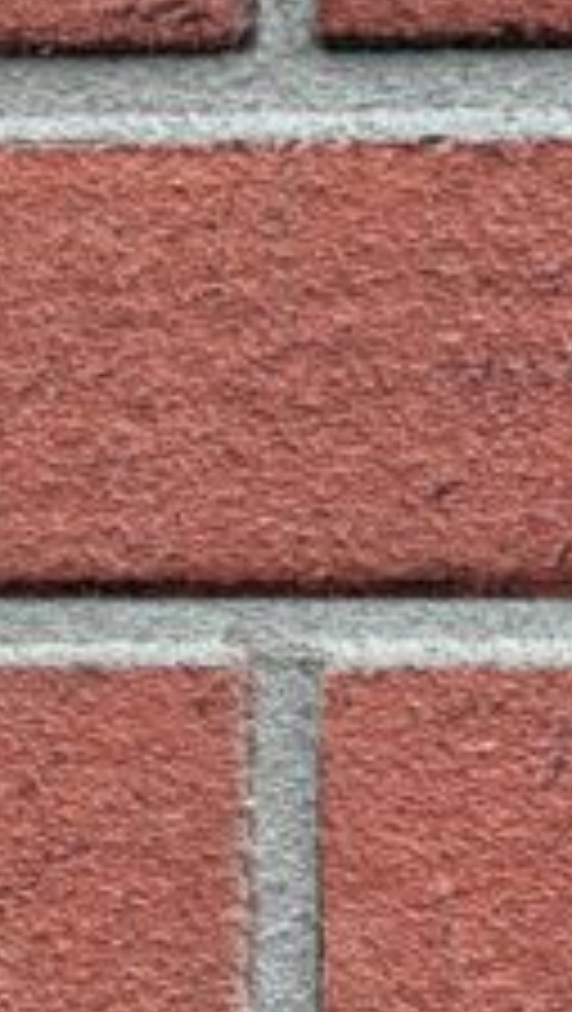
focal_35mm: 133
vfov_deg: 16.1
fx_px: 3577
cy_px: 519
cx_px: -122
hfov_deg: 9.0
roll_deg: -0.1
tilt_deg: -6.2
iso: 64
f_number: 1.78
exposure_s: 1/3378
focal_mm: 6.76
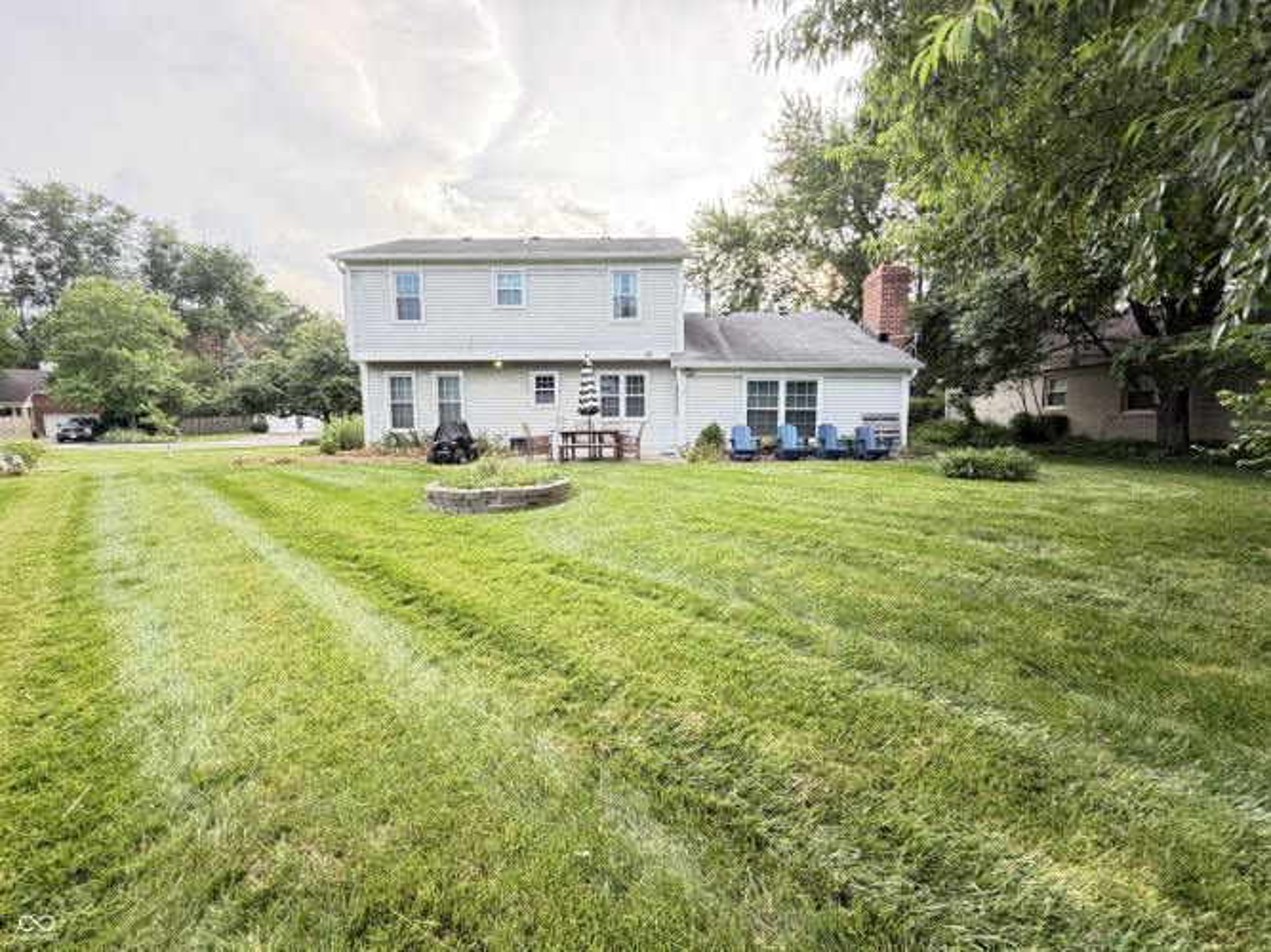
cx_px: 636
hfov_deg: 102.1
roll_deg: +0.6
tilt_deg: -6.2
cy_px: 476
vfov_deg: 85.7
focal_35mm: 14
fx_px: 514
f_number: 2.2
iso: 160
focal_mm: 2.22
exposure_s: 1/121
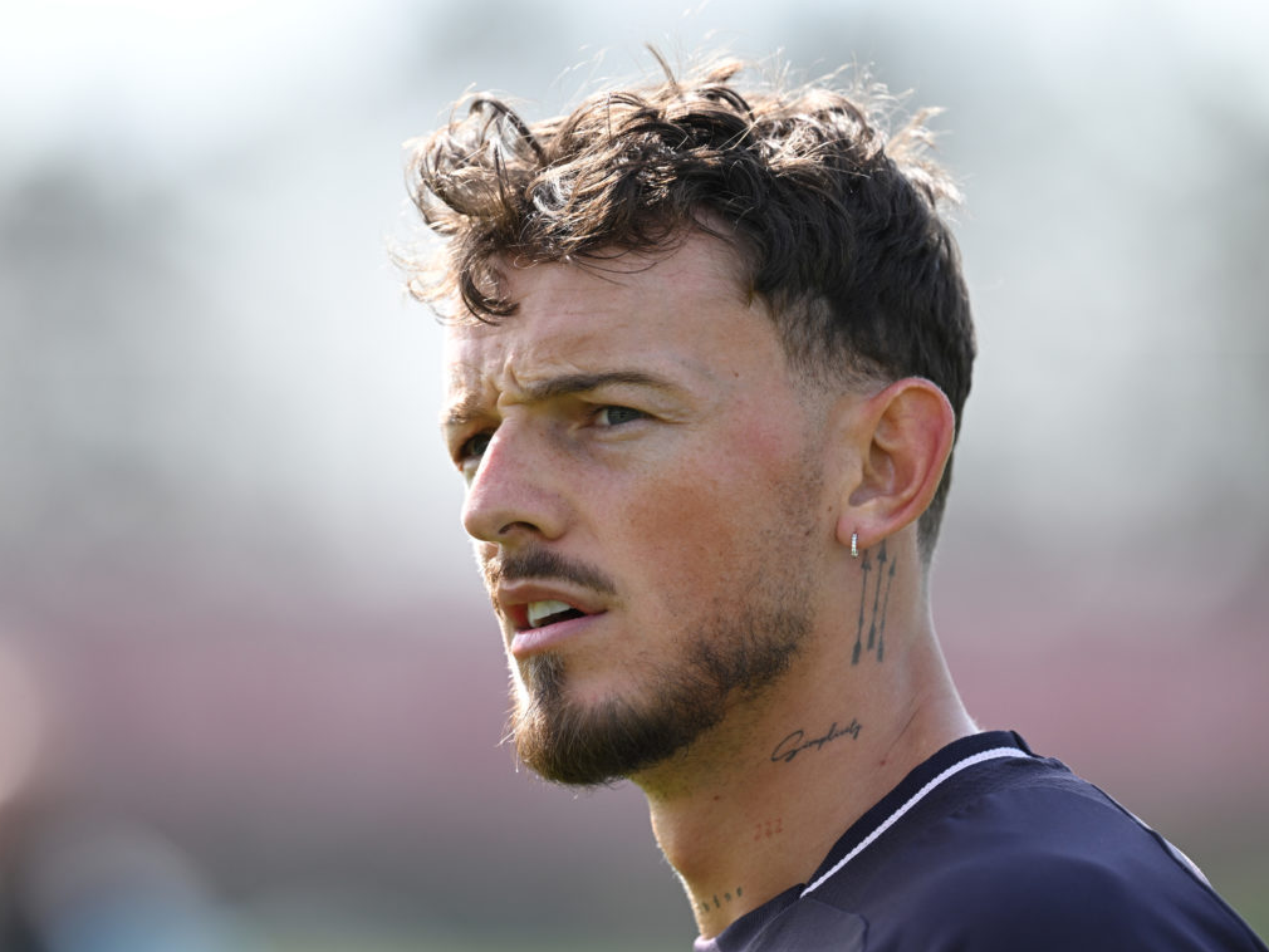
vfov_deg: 3.4
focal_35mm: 434
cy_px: 476
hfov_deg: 4.6
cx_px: 681
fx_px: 15914
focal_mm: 400
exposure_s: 1/2000
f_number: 4
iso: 500
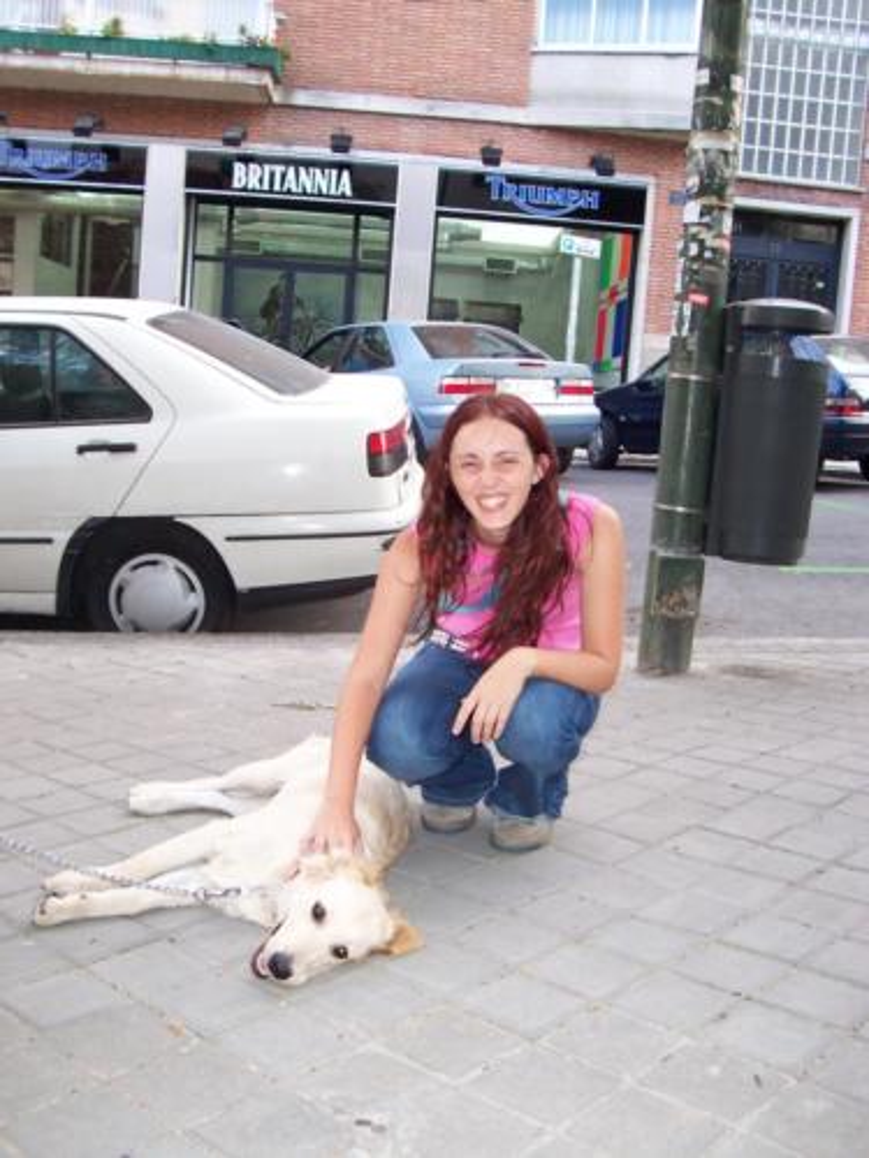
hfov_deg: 38.7
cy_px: 579
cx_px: 434
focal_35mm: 37
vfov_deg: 50.1
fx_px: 1238
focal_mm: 5.6
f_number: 2.8
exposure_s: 1/60
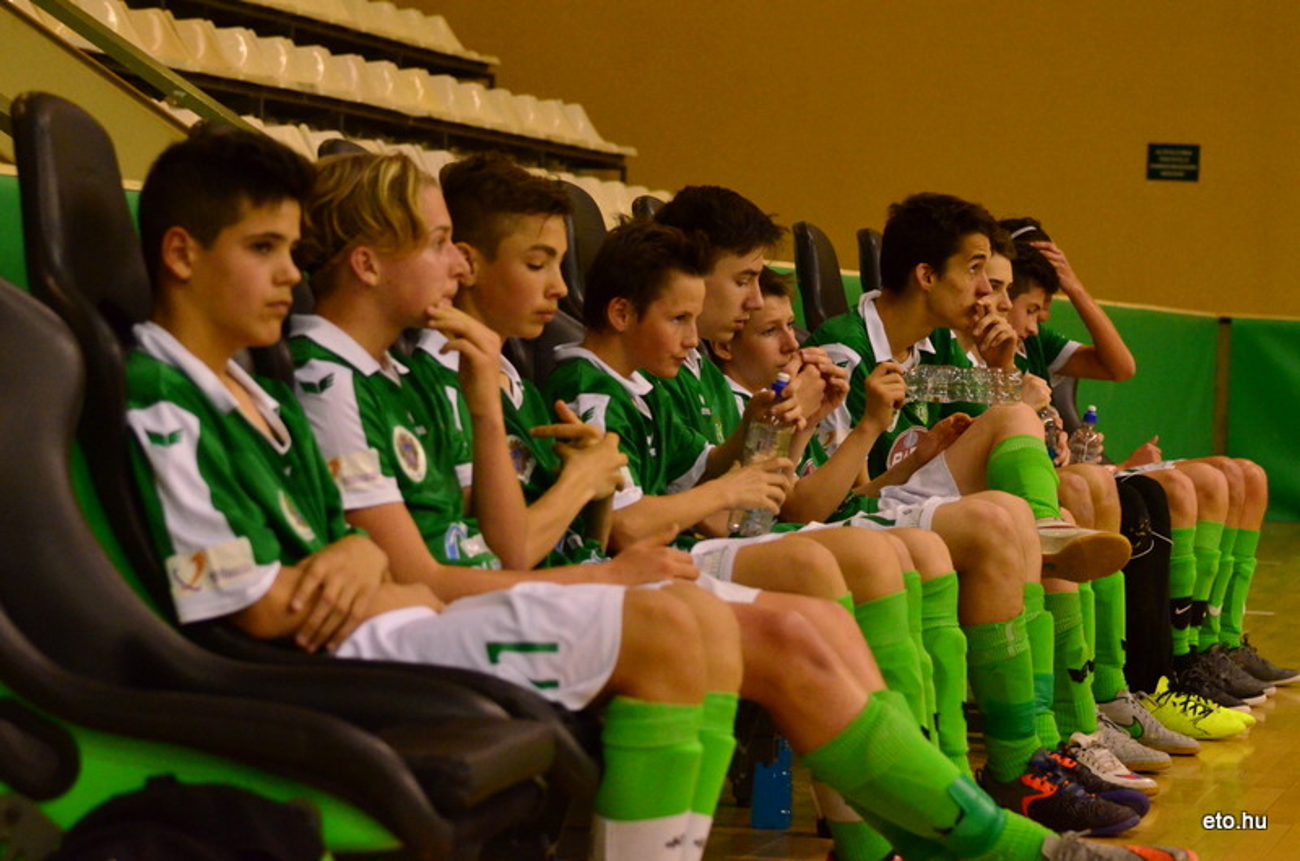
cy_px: 430
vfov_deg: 13.0
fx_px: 3784
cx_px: 650
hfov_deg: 19.5
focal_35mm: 105
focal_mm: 70
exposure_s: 1/400
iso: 4000
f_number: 4.5
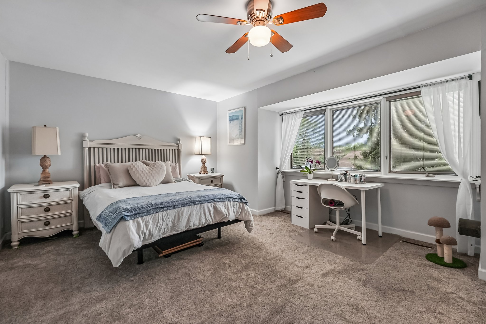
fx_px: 212
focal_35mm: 16
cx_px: 243
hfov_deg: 97.8
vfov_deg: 74.8
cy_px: 162
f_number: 7.1
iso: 800
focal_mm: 15.7
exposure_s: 1/50
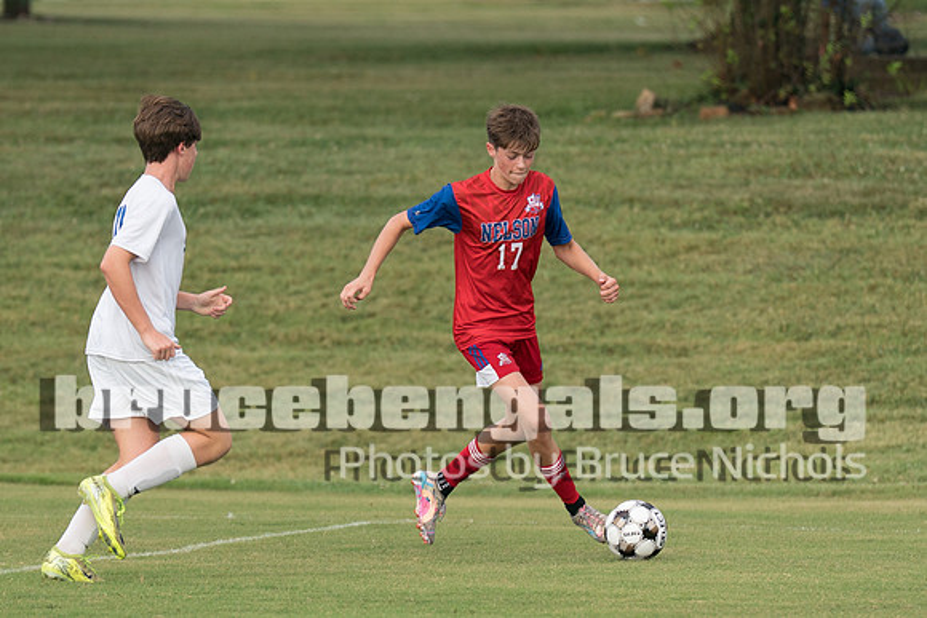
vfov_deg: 2.9
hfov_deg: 4.4
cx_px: 536
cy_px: 348
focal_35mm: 472
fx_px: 12146
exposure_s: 1/1250
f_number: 2.8
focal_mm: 200
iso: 250
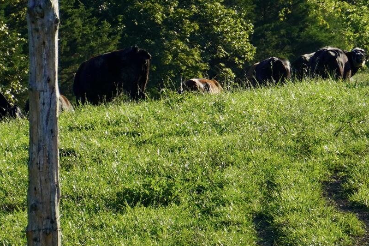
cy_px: 11
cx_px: 380
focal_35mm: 636
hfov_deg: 3.2
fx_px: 6516
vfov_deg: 2.2
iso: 100
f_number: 6.3
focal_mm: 113
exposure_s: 1/250
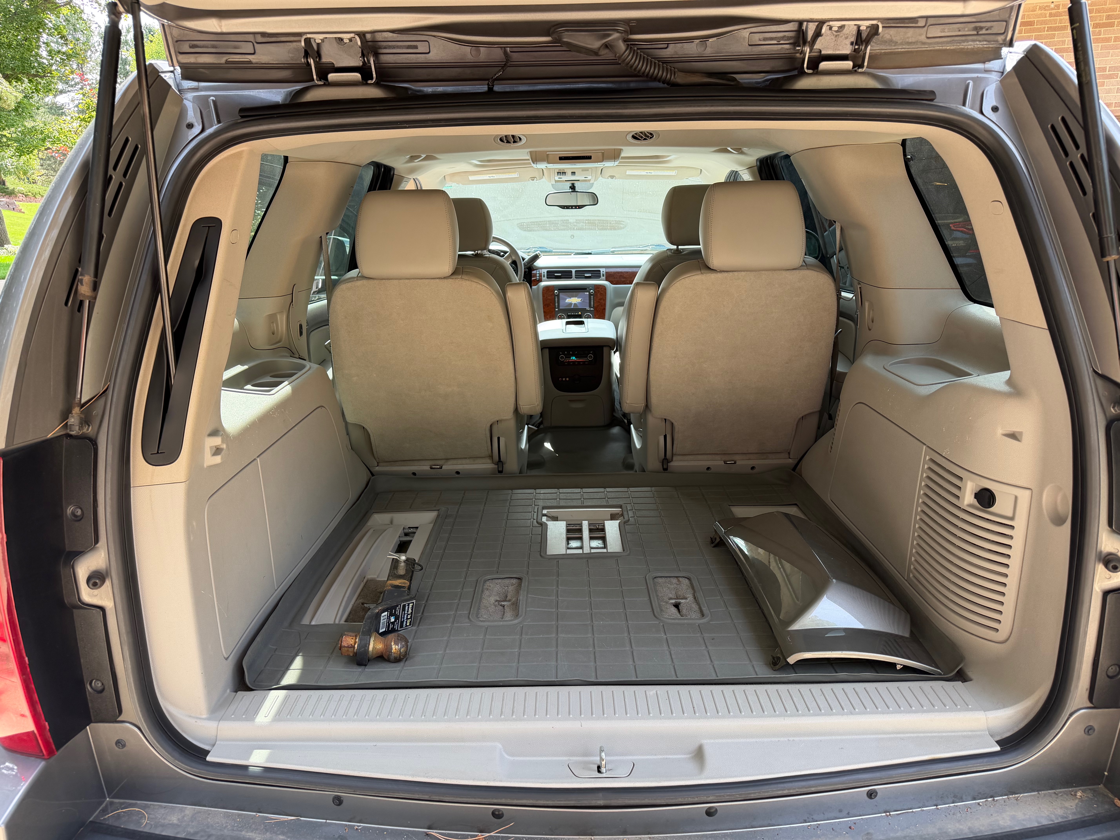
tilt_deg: -15.2
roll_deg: +1.5
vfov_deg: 56.8
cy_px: 420
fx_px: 777
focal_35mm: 24
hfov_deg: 71.6
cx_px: 560
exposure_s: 1/220
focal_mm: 6.76
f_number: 1.78
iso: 80
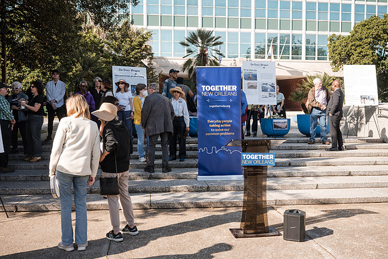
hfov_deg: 51.5
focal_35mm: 37
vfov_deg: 35.7
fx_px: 402
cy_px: 128
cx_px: 192
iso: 200
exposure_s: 1/200
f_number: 8
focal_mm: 35
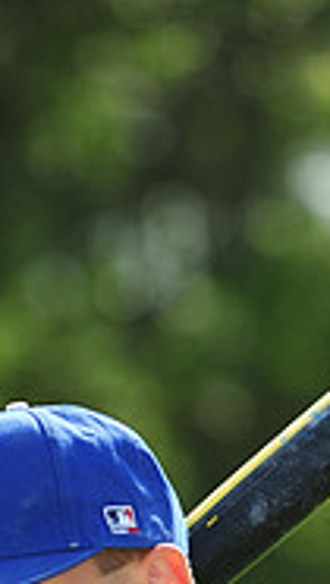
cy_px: 841
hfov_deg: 2.3
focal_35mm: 539
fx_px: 8362
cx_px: 44
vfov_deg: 4.0
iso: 320
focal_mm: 165
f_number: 4.5
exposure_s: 1/2000
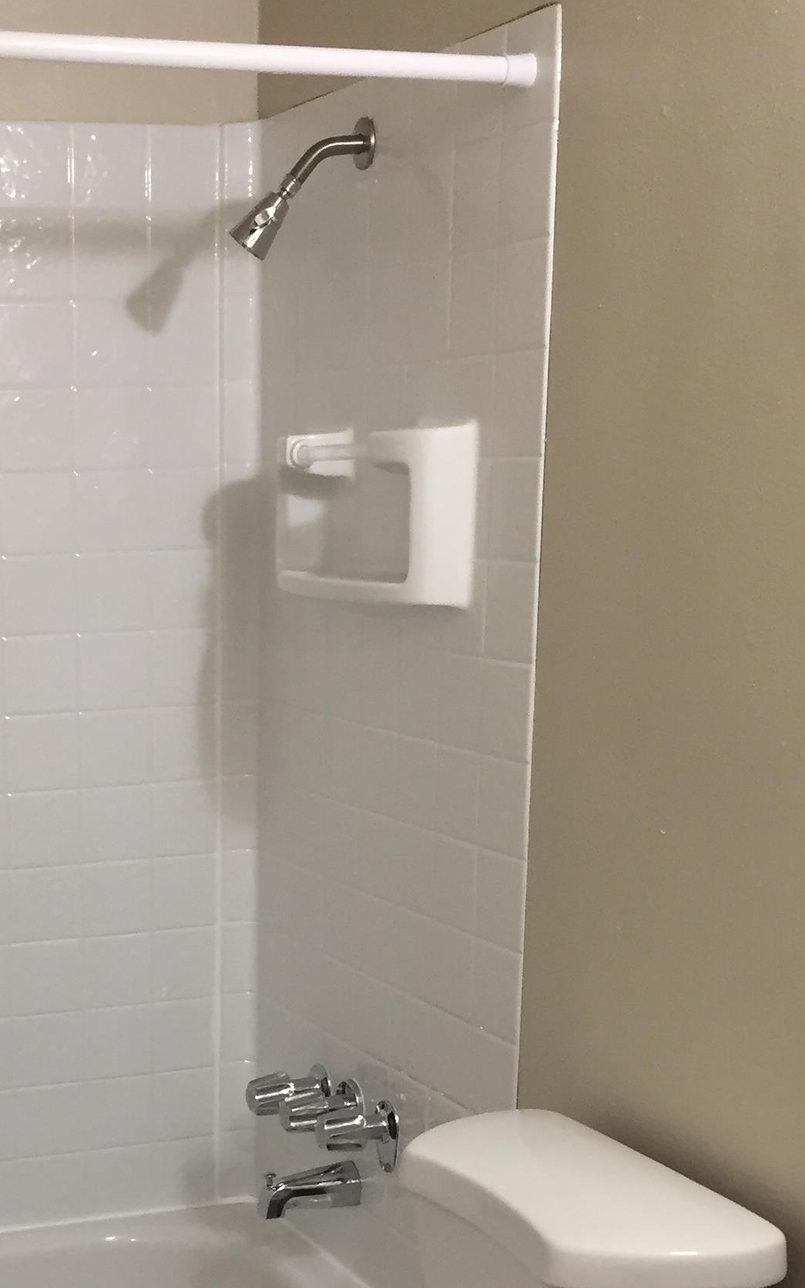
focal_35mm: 60
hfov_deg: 21.2
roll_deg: +1.6
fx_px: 2106
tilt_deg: -16.4
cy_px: 1093
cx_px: 81
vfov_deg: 32.7
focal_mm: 4.15
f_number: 2.2
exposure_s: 1/30
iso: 80
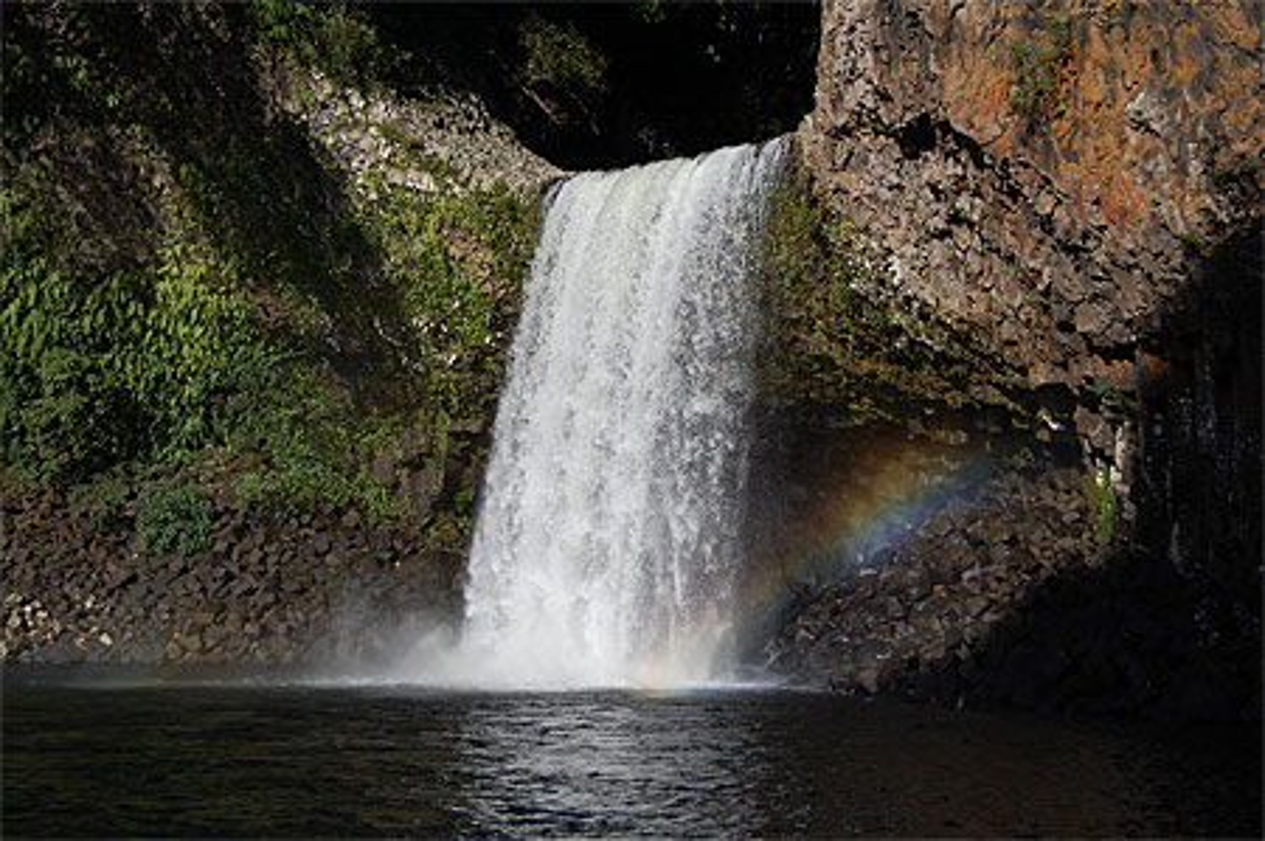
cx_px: 632
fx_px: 2001
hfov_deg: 35.1
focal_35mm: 57
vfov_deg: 23.7
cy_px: 420
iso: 200
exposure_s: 1/1250
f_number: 5
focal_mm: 38
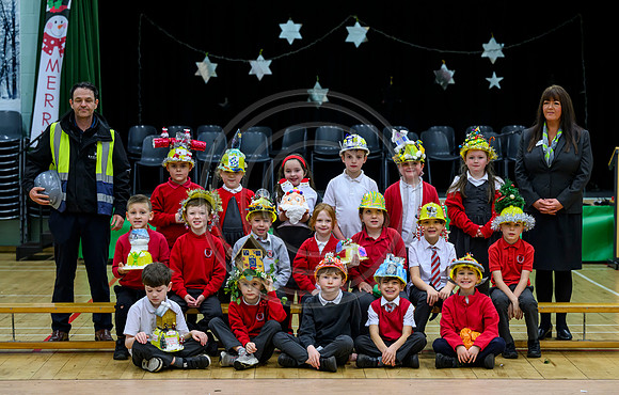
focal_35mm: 104
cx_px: 321
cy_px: 214
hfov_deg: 19.9
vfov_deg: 12.8
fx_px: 1764
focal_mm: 99
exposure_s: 1/160
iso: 2000
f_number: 4
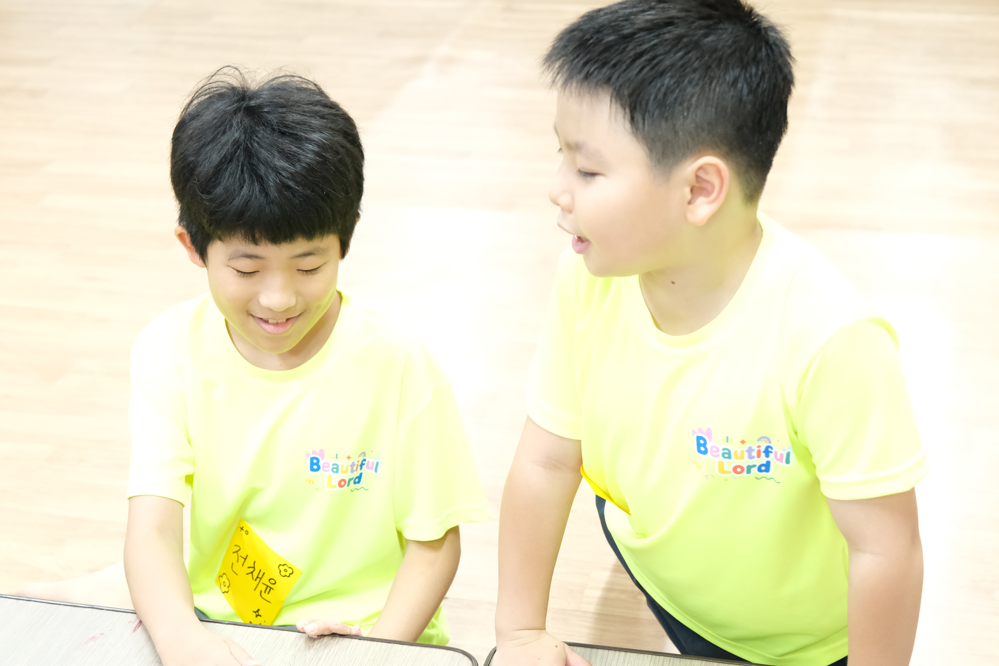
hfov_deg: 35.6
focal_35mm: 56
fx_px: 1554
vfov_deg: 24.2
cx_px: 493
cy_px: 368
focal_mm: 30.1
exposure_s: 1/320
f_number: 3.2
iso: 4000
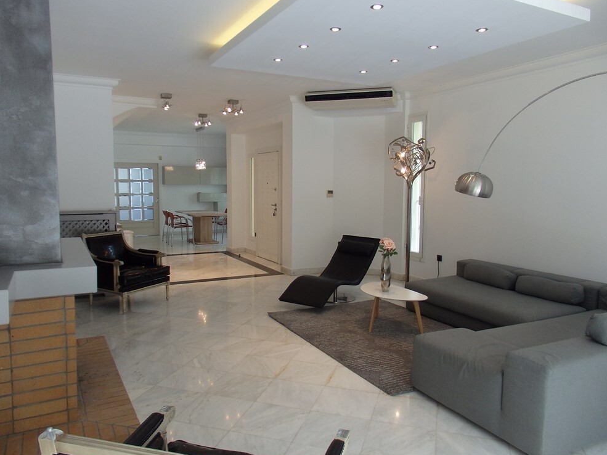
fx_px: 456
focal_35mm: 26
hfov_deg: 67.3
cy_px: 223
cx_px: 295
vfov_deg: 53.0
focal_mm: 4.5
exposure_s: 1/50
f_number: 3
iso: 125
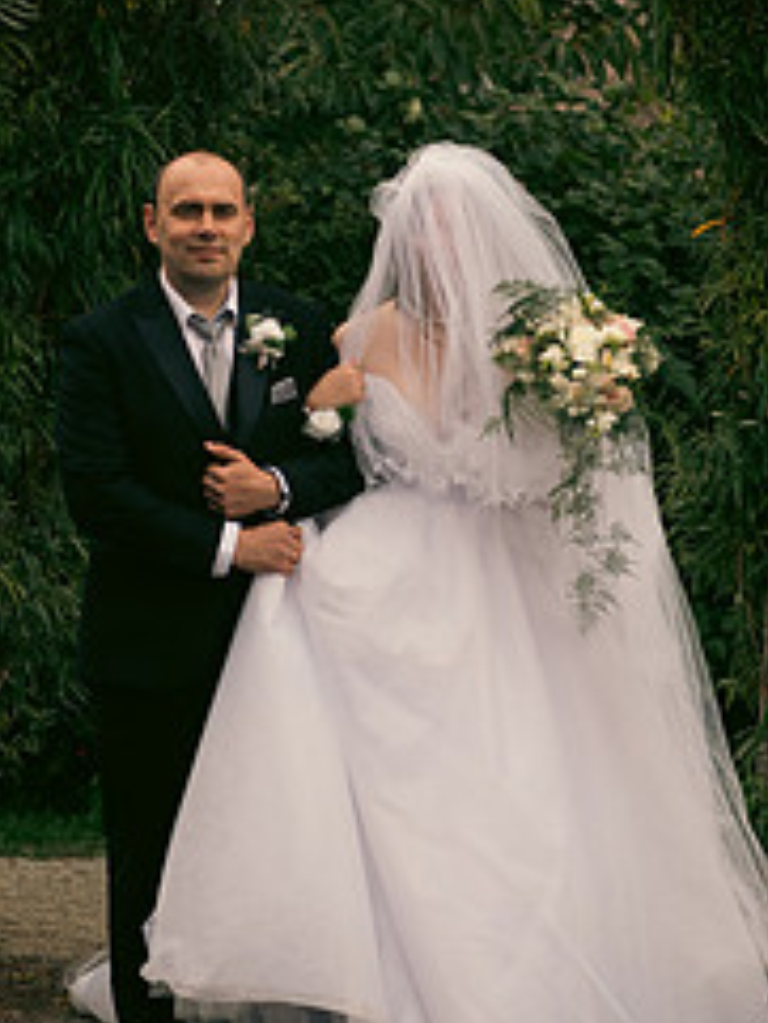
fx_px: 4788
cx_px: 518
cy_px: 558
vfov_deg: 12.2
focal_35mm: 162
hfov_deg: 9.2
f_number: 3.5
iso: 250
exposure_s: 1/2000
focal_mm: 70
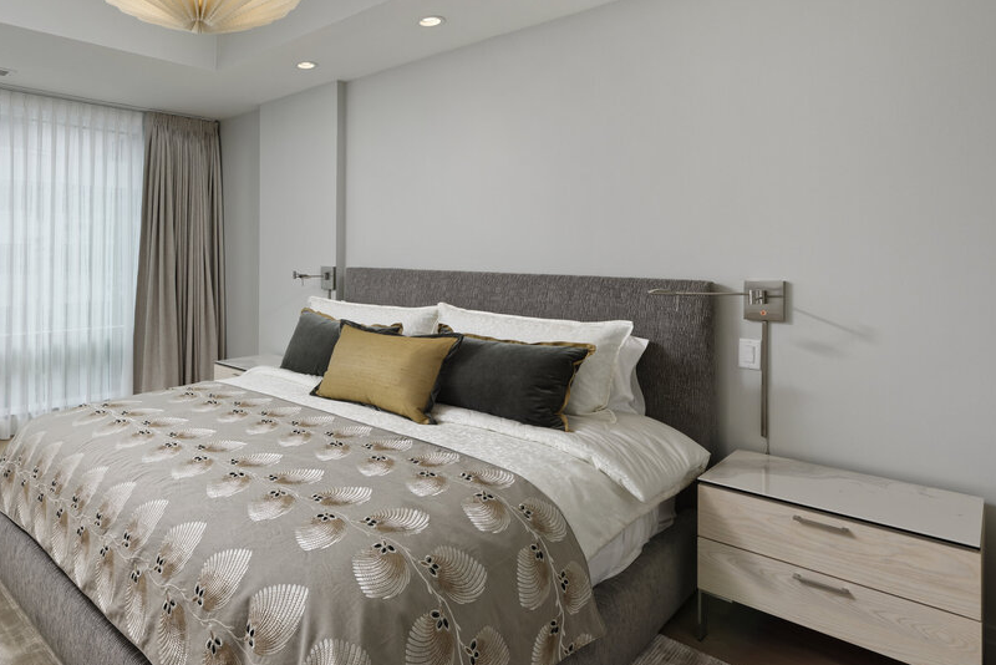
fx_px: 581
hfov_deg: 77.1
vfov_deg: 59.5
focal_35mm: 21
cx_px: 291
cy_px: 316
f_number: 11
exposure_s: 1/20
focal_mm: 14
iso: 320
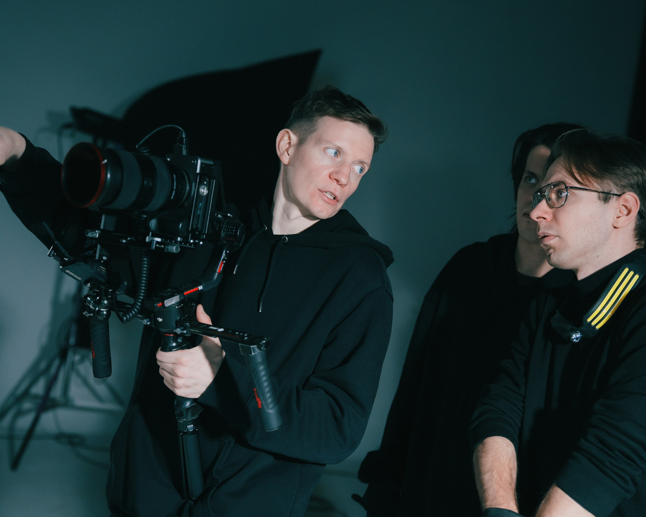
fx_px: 1128
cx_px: 348
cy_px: 268
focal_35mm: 59
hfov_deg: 31.9
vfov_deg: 25.8
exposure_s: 1/125
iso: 250
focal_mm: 49
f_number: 2.8
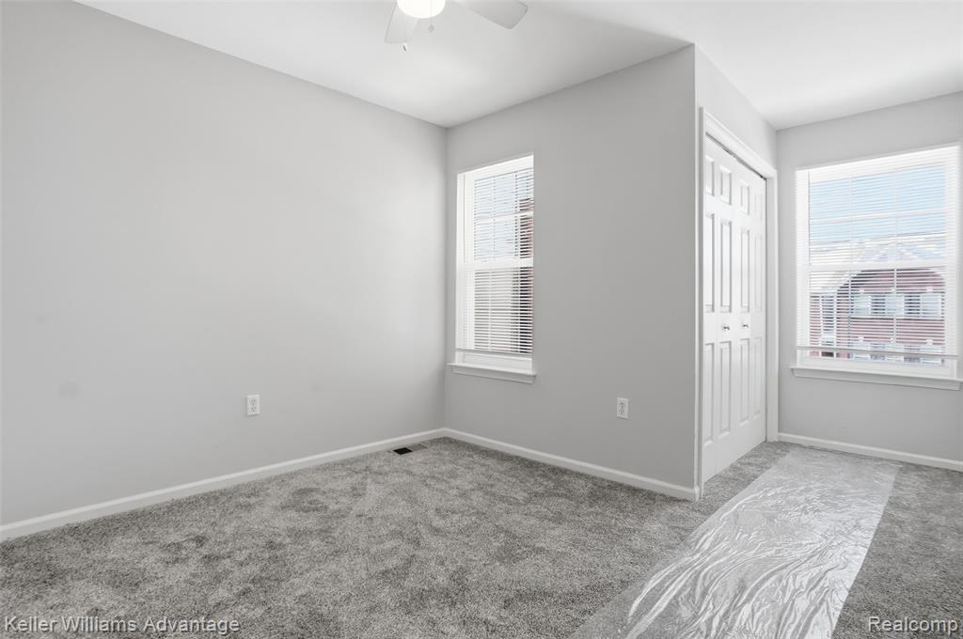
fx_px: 454
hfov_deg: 93.3
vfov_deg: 70.3
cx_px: 482
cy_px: 320
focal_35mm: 17
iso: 1600
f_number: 8
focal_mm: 17
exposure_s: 1/1600
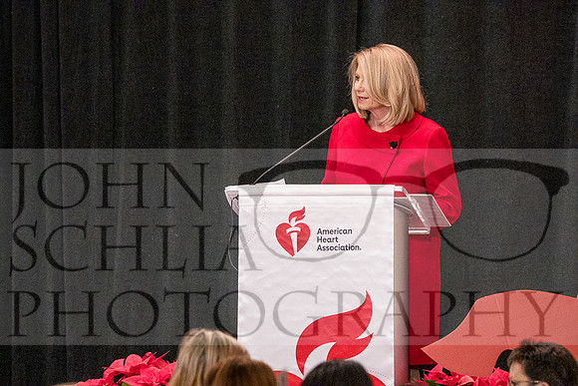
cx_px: 289
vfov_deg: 4.6
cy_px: 193
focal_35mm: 300
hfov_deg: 6.9
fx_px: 4818
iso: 6400
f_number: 4.5
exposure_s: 1/100
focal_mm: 200
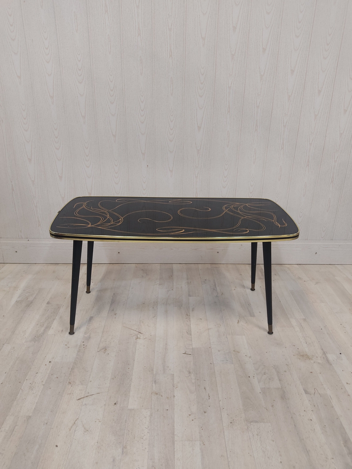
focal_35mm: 26
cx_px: 176
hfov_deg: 53.1
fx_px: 353
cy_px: 234
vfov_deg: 67.3
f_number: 1.79
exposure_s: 1/33
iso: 578
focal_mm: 4.74
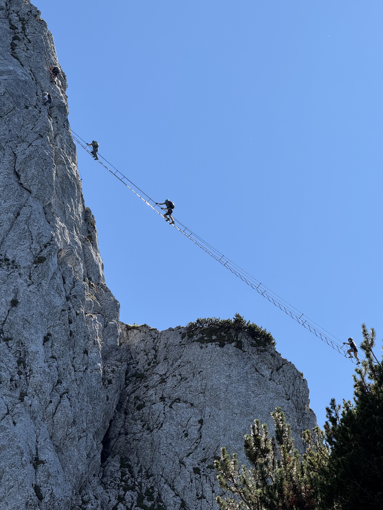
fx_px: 1770
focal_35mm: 120
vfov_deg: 16.4
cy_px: 255
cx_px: 192
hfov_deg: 12.3
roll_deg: +2.1
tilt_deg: +35.1
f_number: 2.8
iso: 50
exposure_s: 1/990
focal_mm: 15.66
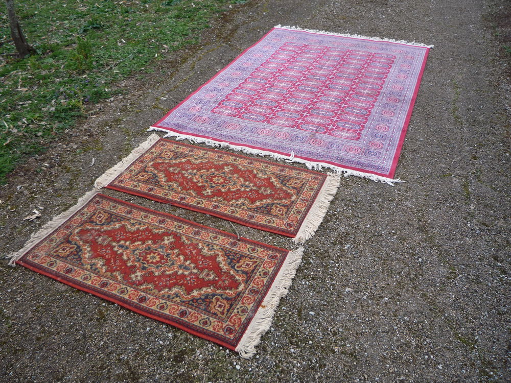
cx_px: 256
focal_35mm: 30
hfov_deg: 60.0
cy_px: 192
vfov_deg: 46.8
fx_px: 443
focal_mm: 5.2
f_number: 4
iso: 100
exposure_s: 1/160
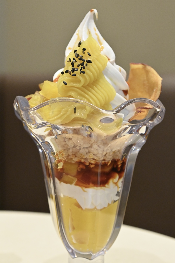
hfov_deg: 22.6
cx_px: 88
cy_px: 132
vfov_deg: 33.4
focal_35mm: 60
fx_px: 437
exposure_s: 1/160
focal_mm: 60
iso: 8000
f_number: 9
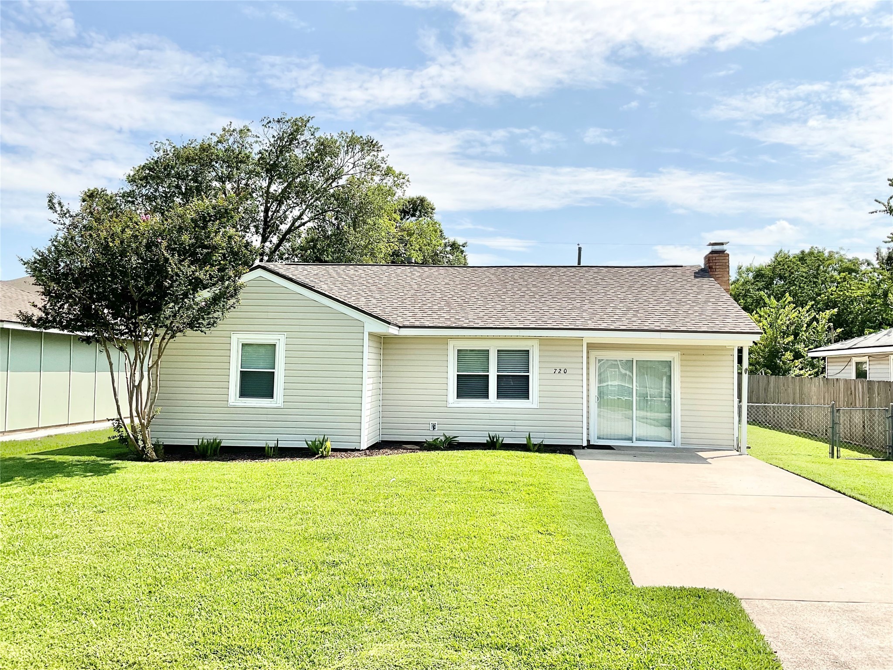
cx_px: 446
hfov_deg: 61.7
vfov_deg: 48.2
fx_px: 748
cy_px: 335
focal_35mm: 29
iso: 20
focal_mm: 3
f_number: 1.8
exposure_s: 1/3125
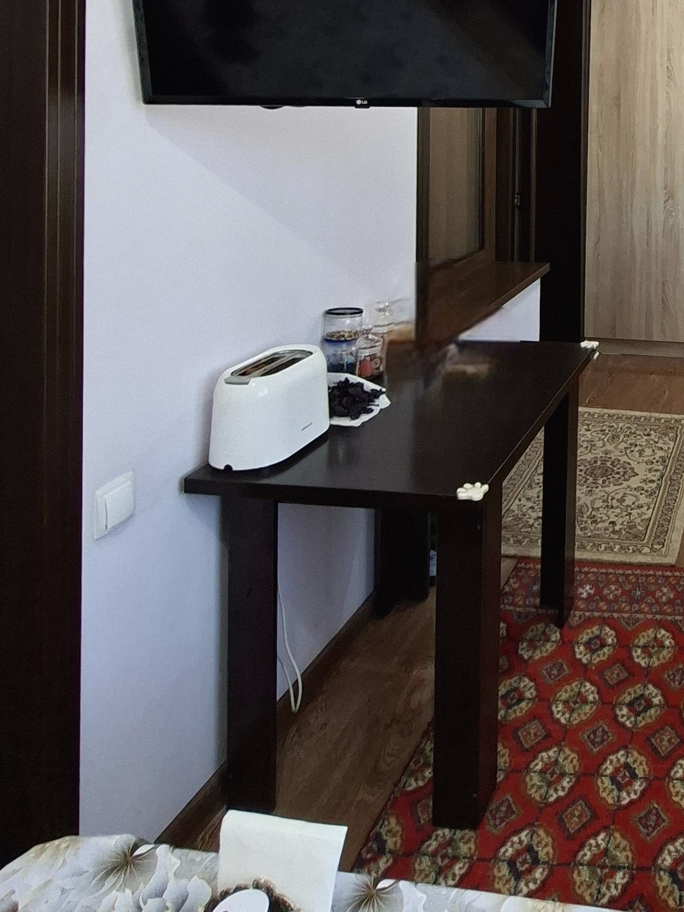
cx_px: 735
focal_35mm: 31
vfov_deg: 52.0
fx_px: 817
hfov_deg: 38.4
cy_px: 105
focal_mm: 1.74
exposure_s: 1/40
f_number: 2.2
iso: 100
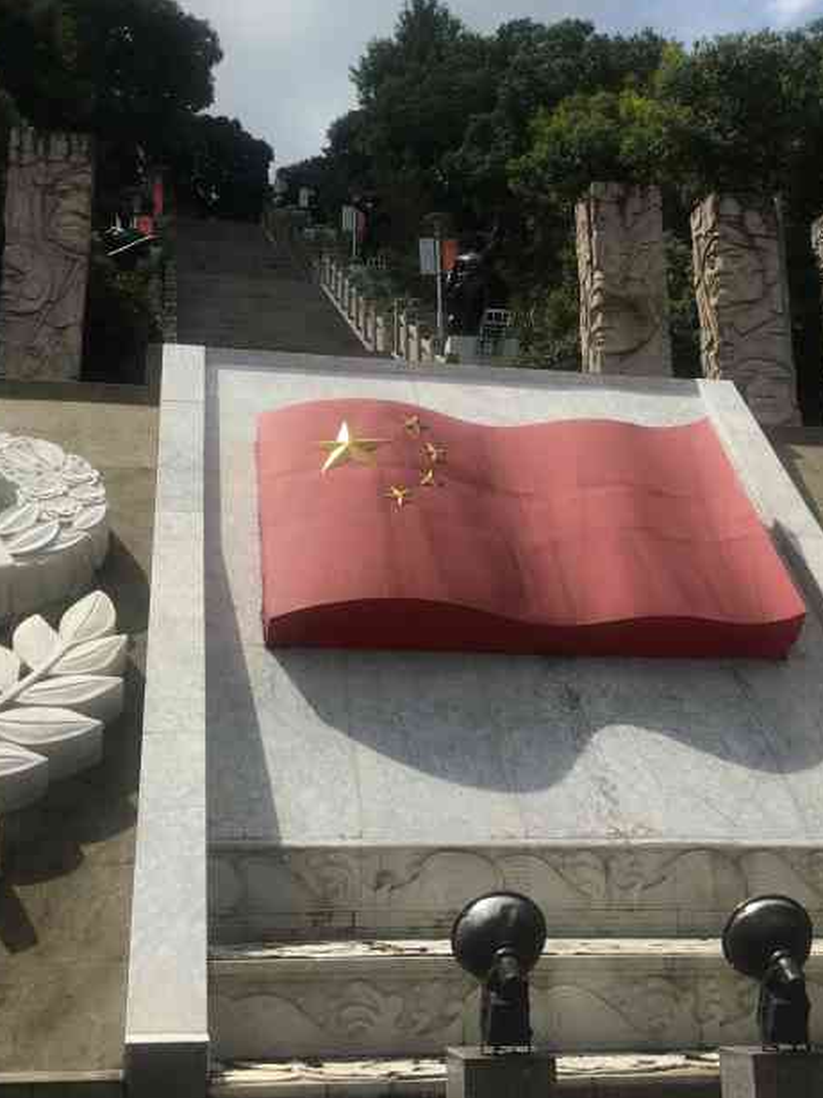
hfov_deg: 32.9
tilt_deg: +19.0
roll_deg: -0.1
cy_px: 388
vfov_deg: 42.5
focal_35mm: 44
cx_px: 430
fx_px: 1395
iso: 25
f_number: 2.2
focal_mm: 4.15
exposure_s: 1/2849
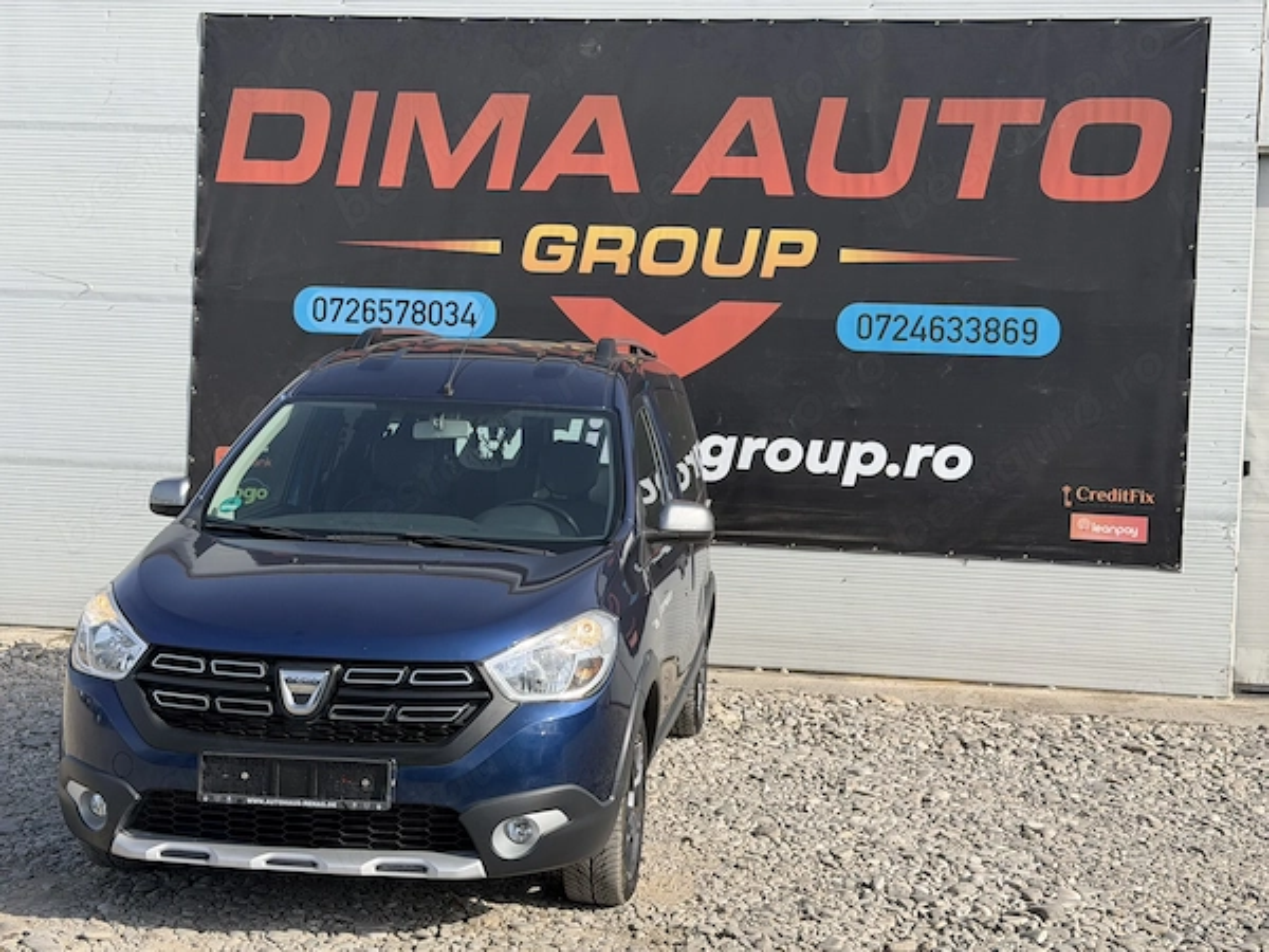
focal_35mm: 48
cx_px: 634
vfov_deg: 30.3
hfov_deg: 39.7
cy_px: 476
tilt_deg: -1.7
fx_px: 1760
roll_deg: -2.3
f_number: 1.78
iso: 80
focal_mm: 6.76
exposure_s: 1/2865
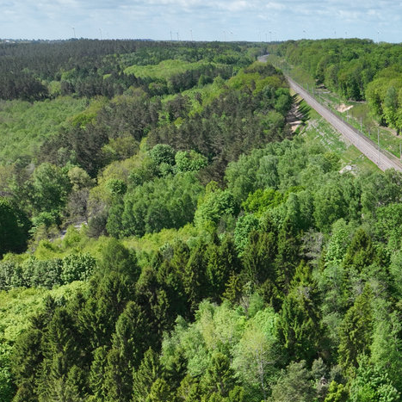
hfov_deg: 25.6
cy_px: 315
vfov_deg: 28.1
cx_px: 485
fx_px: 788
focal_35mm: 60
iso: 100
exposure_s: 1/1600
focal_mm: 12.29
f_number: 2.8
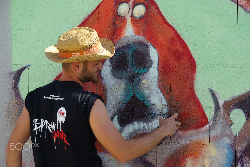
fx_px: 521
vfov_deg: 18.2
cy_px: 84
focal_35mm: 75
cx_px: 125
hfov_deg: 27.0
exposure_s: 1/320
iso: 100
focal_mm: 50
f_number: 4
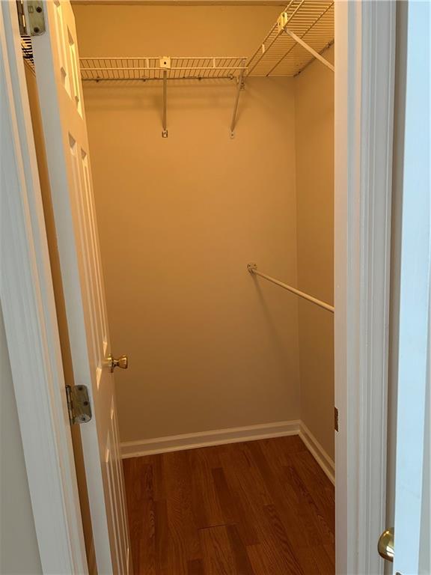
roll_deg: +3.8
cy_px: 288
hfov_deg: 53.1
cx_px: 216
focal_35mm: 26
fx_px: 432
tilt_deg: -11.5
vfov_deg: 67.3
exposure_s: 1/60
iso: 200
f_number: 1.5
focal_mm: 5.7
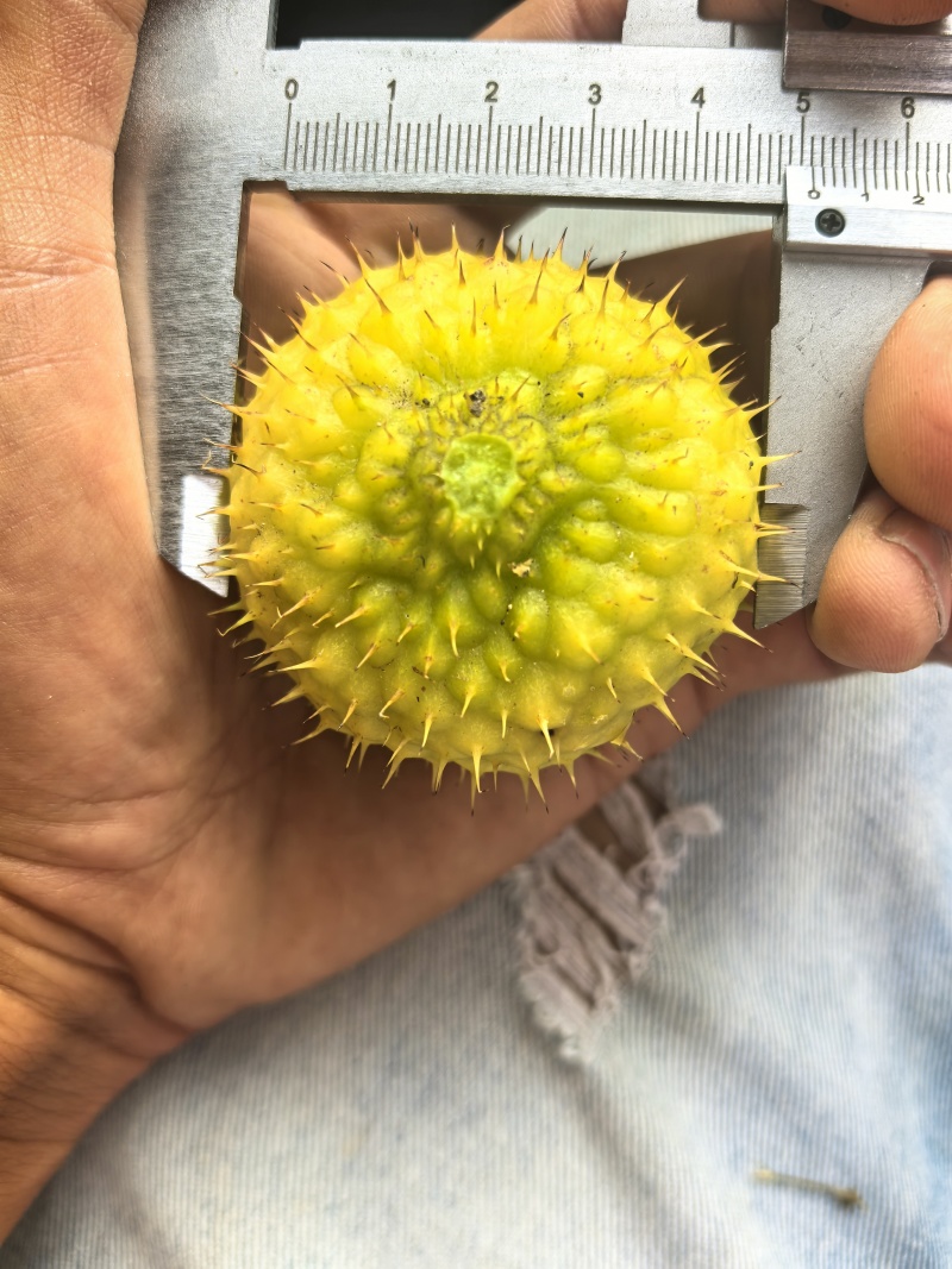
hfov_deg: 51.3
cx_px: 476
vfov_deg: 65.3
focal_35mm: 27
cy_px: 634
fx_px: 990
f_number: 2
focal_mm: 6.98
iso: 50
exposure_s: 1/214
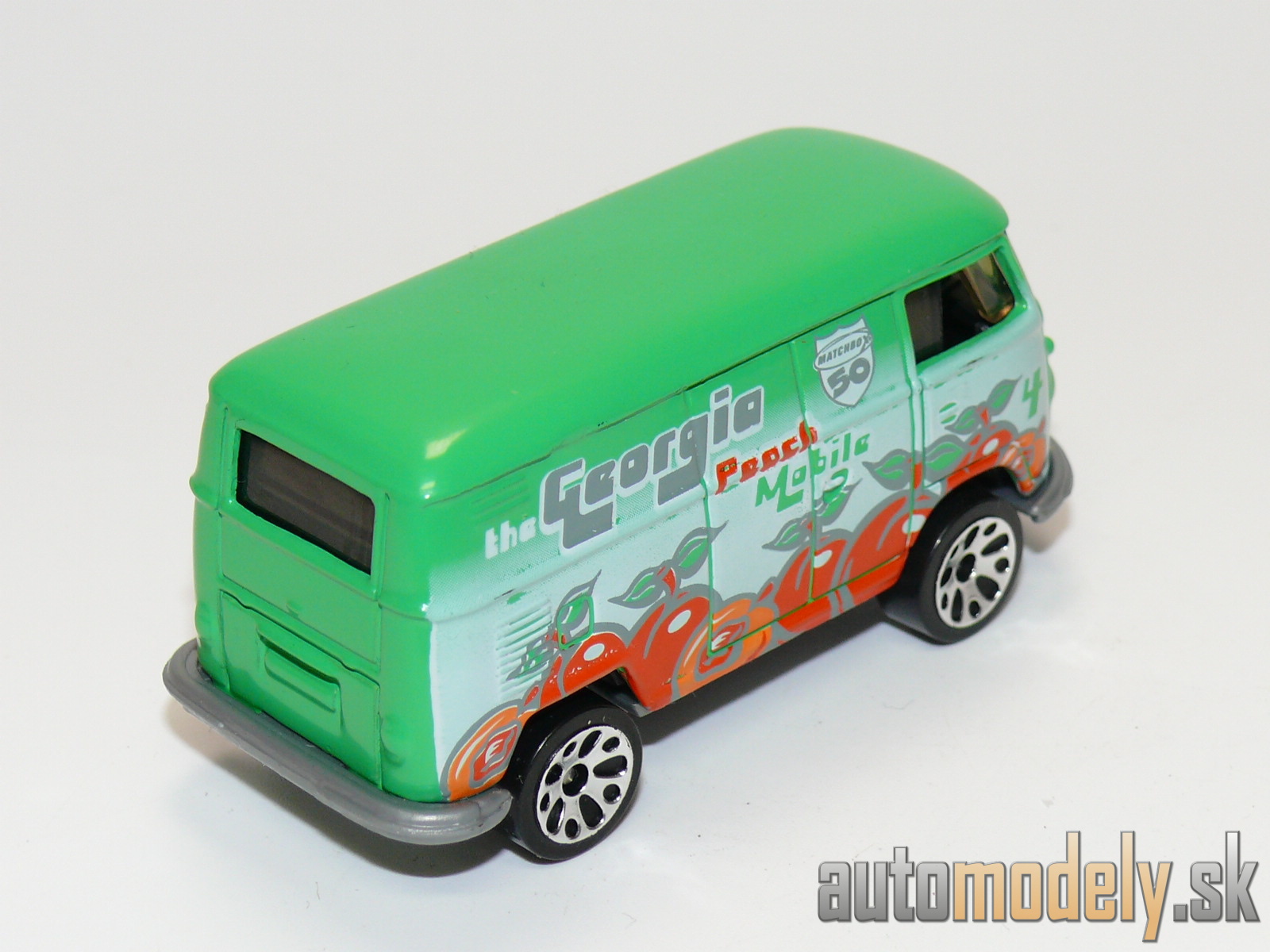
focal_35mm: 102
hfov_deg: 19.3
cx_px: 635
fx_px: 3742
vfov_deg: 14.5
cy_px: 476
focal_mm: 13.3
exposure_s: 1/30
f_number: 4
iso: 100
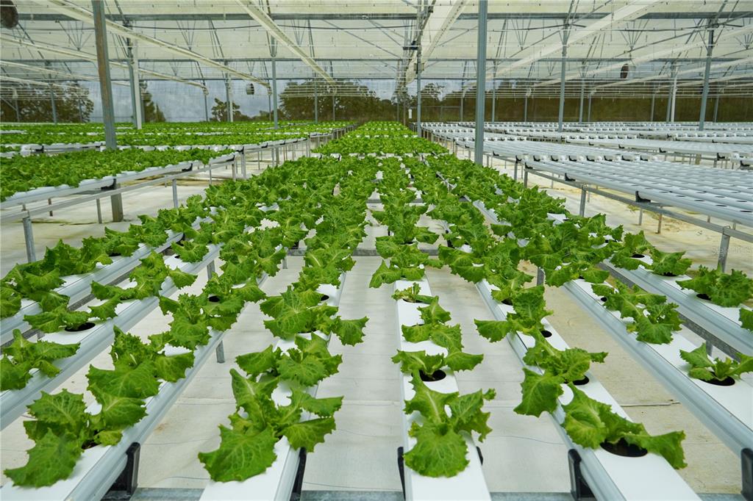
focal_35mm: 27
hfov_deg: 67.4
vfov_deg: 47.9
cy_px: 250
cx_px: 376
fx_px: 565
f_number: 6.3
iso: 200
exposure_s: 1/320
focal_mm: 18
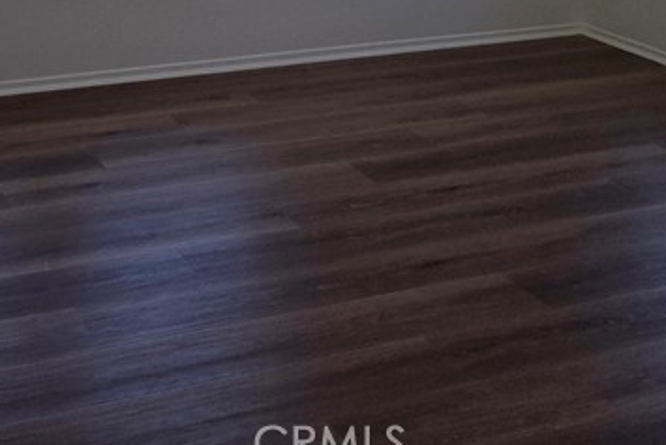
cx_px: 289
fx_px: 1277
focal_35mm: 69
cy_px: -252
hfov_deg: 29.2
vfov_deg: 17.5
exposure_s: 1/1915
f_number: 1.8
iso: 80
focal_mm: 5.4
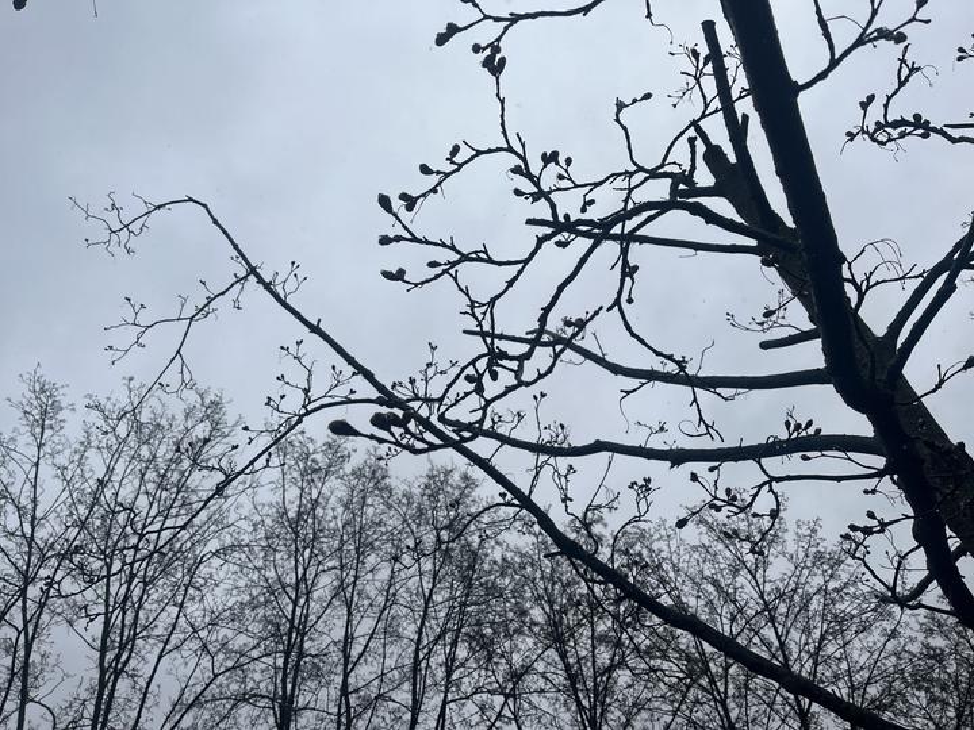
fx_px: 732
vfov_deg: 53.1
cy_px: 365
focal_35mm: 26
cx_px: 487
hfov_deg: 67.3
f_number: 1.6
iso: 50
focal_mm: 5.1
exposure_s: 1/5076
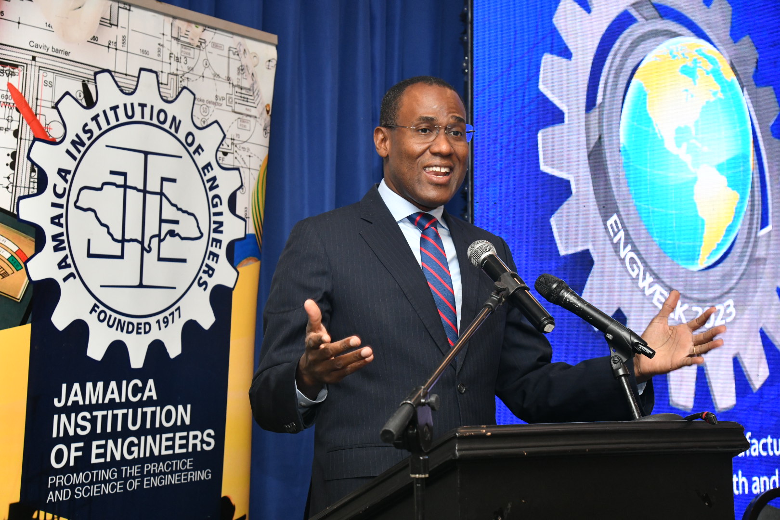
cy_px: 260
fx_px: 1408
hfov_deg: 31.0
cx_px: 390
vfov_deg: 20.9
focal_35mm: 65
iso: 2500
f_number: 6.3
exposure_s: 1/160
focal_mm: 65
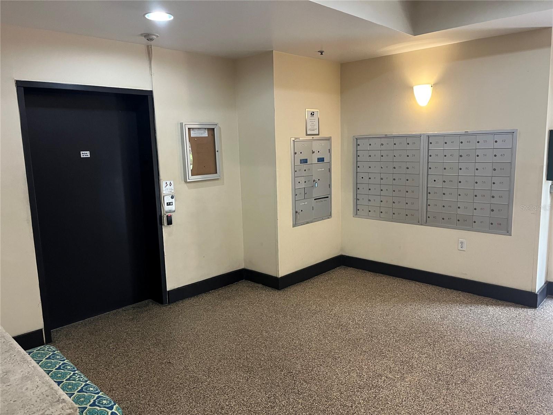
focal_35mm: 26
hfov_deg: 67.3
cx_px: 276
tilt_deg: -8.5
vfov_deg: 53.1
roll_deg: +1.8
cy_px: 208
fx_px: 415
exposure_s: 1/60
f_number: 1.6
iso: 400
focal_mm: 5.1
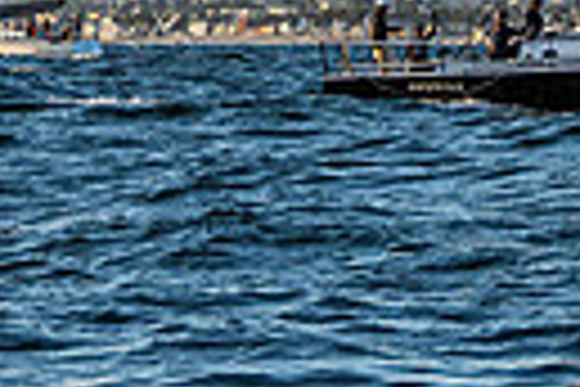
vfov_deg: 4.6
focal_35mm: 288
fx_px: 4640
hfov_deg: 7.1
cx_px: 781
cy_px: -583
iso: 640
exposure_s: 1/640
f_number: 8
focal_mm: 55
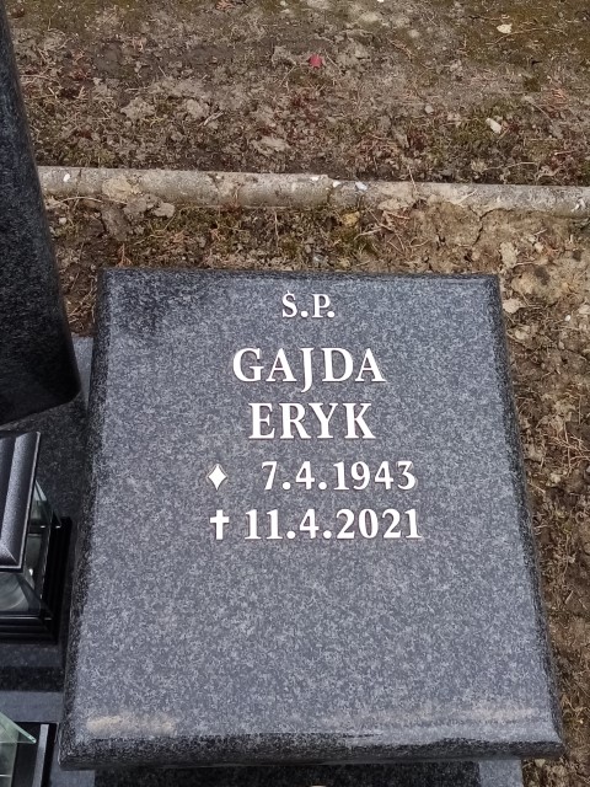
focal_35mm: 26
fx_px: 591
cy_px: 394
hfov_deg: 53.1
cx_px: 295
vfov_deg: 67.3
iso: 106
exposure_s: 1/412
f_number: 1.8
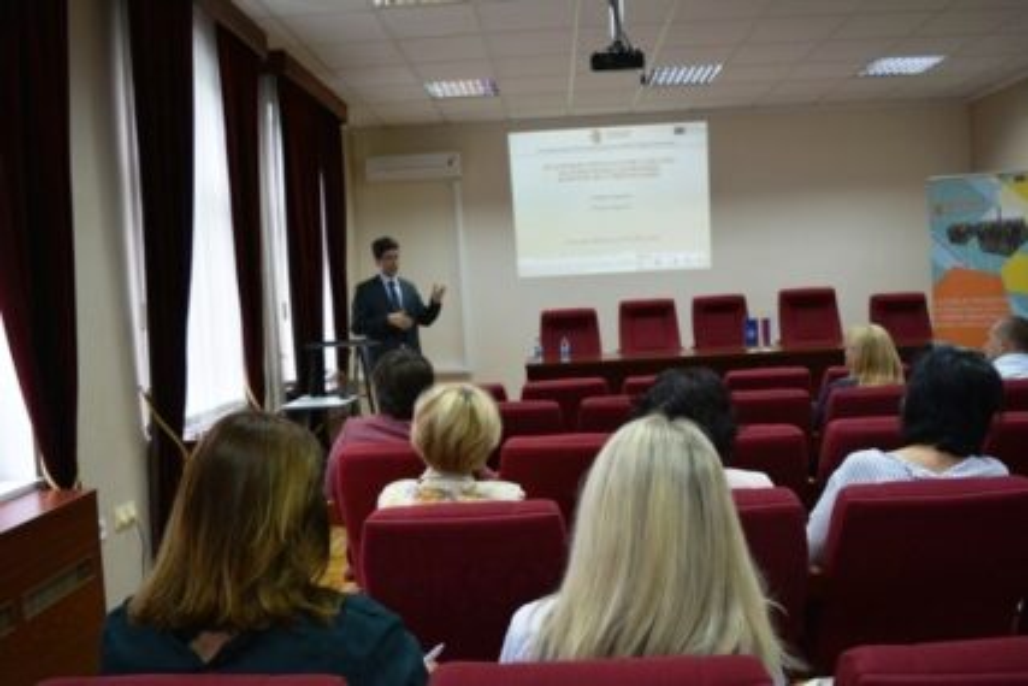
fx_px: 857
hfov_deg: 61.9
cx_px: 514
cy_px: 343
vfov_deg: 43.6
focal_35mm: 30
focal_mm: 20
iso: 560
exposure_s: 1/60
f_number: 4
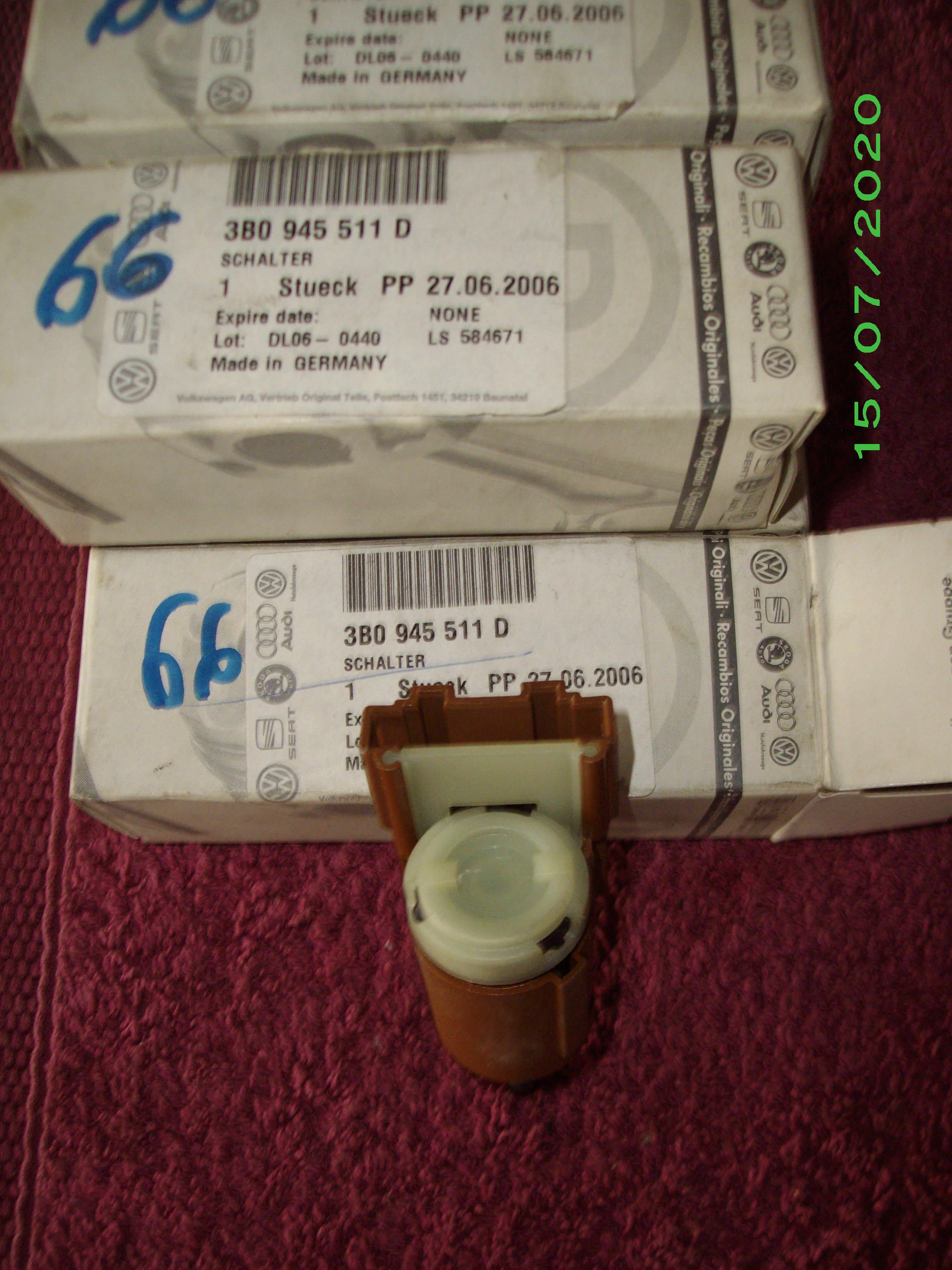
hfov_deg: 39.7
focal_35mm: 36
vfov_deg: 51.4
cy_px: 635
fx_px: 1320
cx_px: 476
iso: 160
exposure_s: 1/50
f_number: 2.7
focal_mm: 6
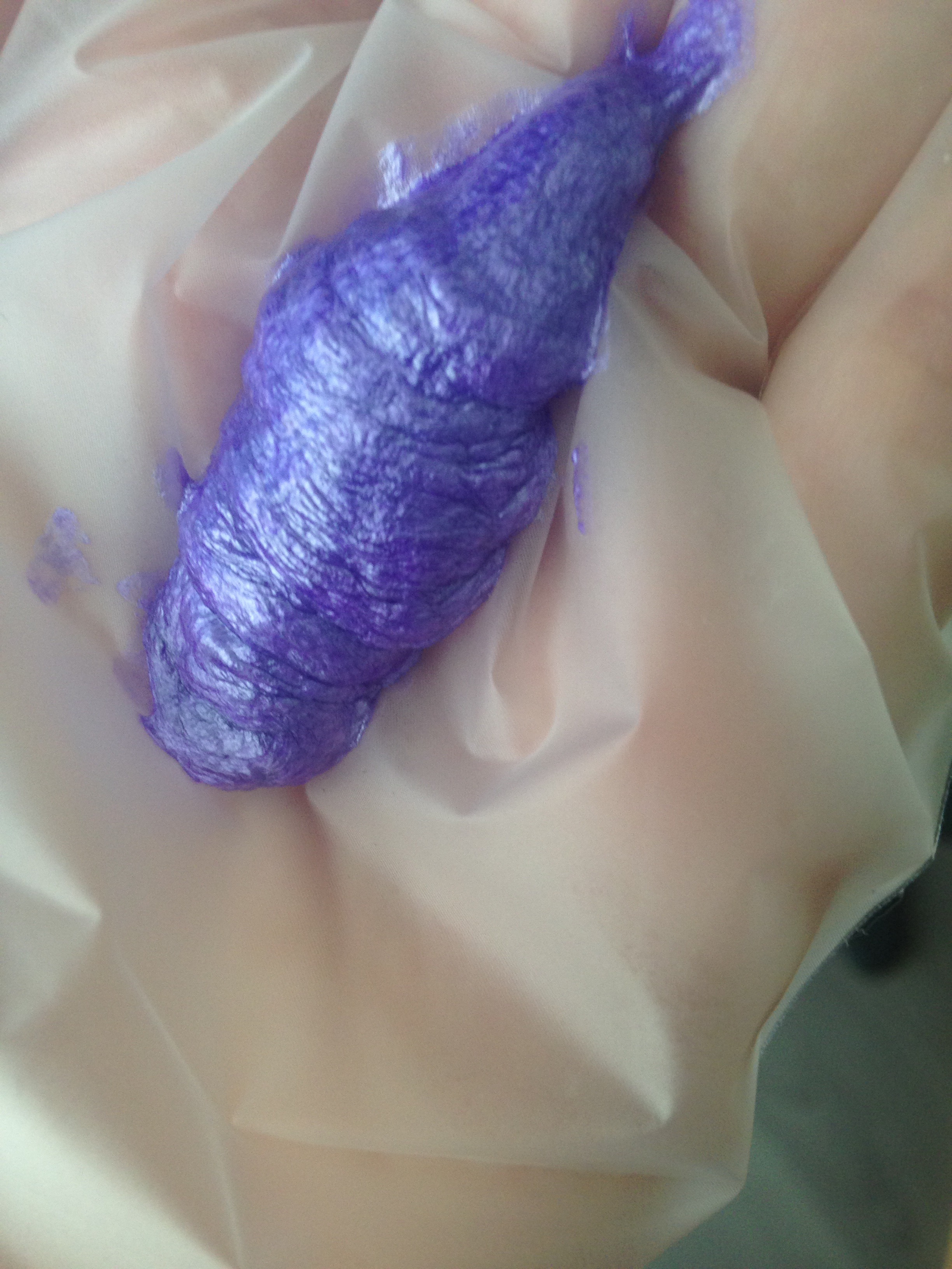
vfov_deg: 55.4
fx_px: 1210
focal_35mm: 33
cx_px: 476
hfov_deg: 42.9
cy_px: 634
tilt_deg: -66.1
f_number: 2.4
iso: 80
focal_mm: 4.12
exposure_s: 1/120
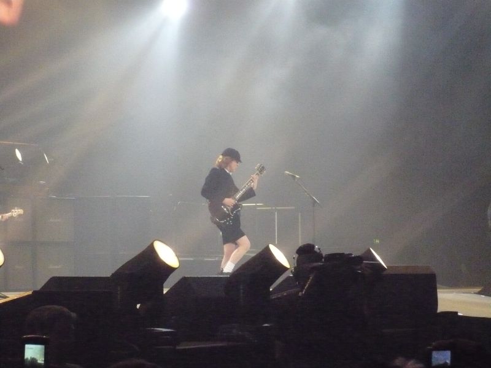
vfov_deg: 14.8
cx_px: 246
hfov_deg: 19.6
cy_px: 184
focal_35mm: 100
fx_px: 1418
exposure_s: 1/125
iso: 1250
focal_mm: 16.4
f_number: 5.6
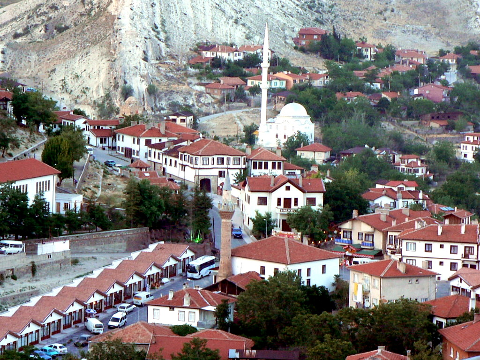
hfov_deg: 11.0
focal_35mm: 179
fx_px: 2482
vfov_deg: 8.3
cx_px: 240
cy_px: 180
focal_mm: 24.6
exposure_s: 1/30
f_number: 3.3
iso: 125
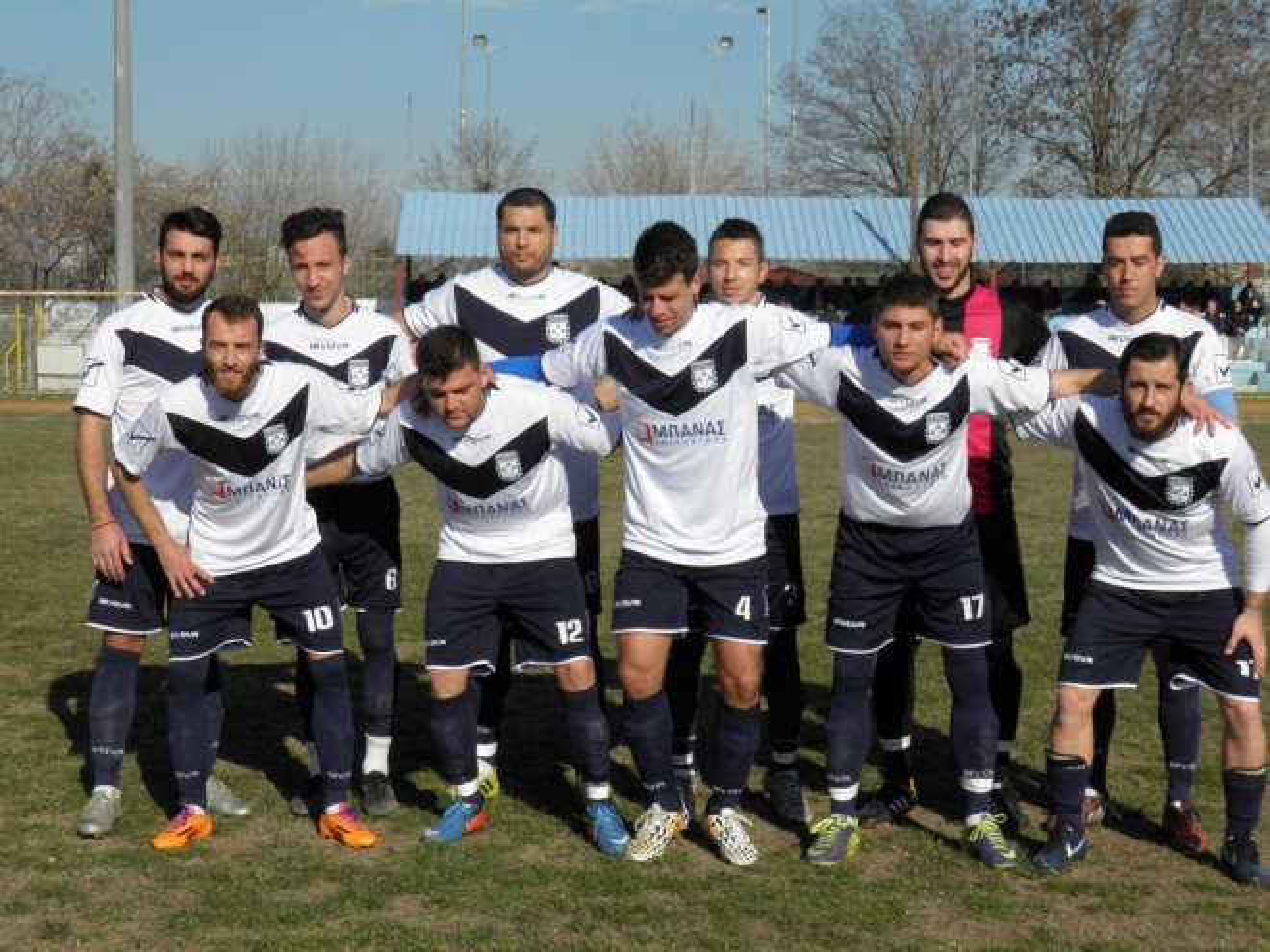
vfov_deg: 23.7
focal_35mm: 62
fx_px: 2275
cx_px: 635
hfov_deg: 31.2
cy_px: 476
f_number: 6
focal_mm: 11.2
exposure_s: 1/500
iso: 50
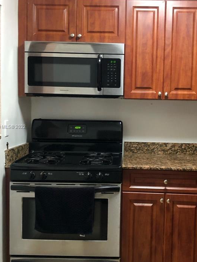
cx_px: 126
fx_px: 364
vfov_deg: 39.7
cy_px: 127
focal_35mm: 48
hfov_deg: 30.1
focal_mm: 3.99
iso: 100
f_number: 1.8
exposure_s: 1/8
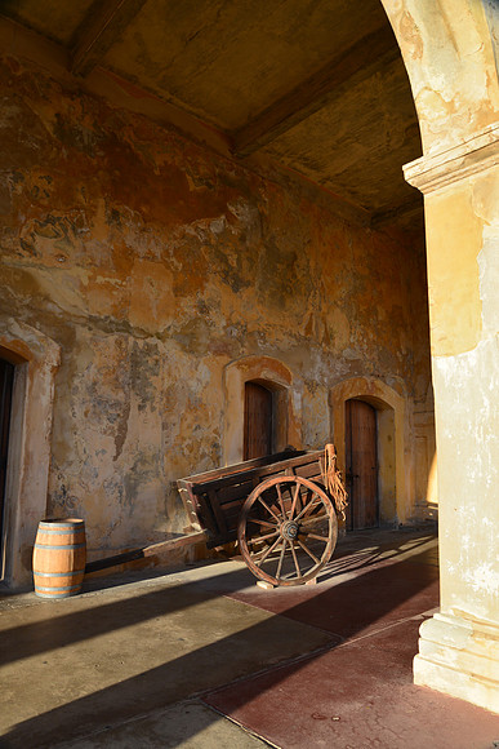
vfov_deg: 73.7
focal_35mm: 24
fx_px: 499
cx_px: 250
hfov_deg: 53.2
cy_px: 374
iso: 250
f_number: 10
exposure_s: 1/60
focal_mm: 24
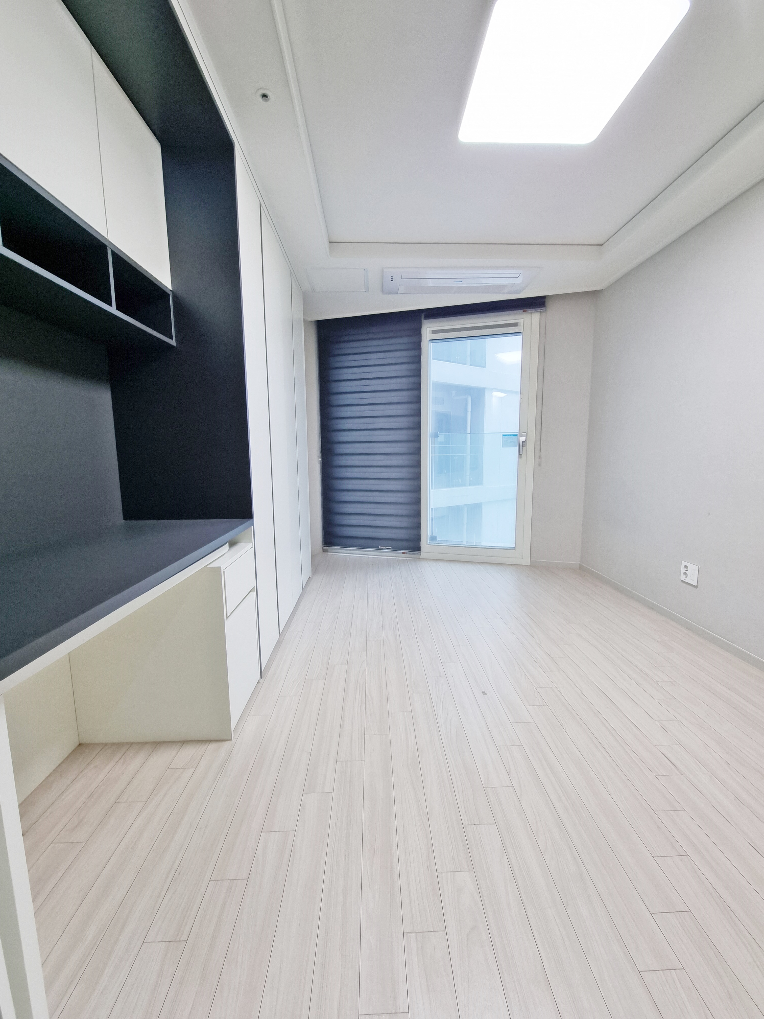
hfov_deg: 89.9
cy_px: 510
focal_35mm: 13
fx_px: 383
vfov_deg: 106.2
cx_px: 382
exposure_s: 1/60
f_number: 2.2
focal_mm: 2.2
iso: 64
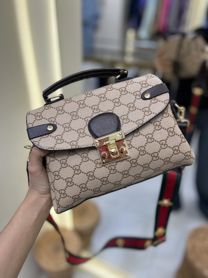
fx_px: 208
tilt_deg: -31.9
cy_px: 139
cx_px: 104
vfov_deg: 67.3
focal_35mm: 26
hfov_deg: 53.1
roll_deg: +0.3
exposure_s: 1/141
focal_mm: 5.1
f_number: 1.6
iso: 32
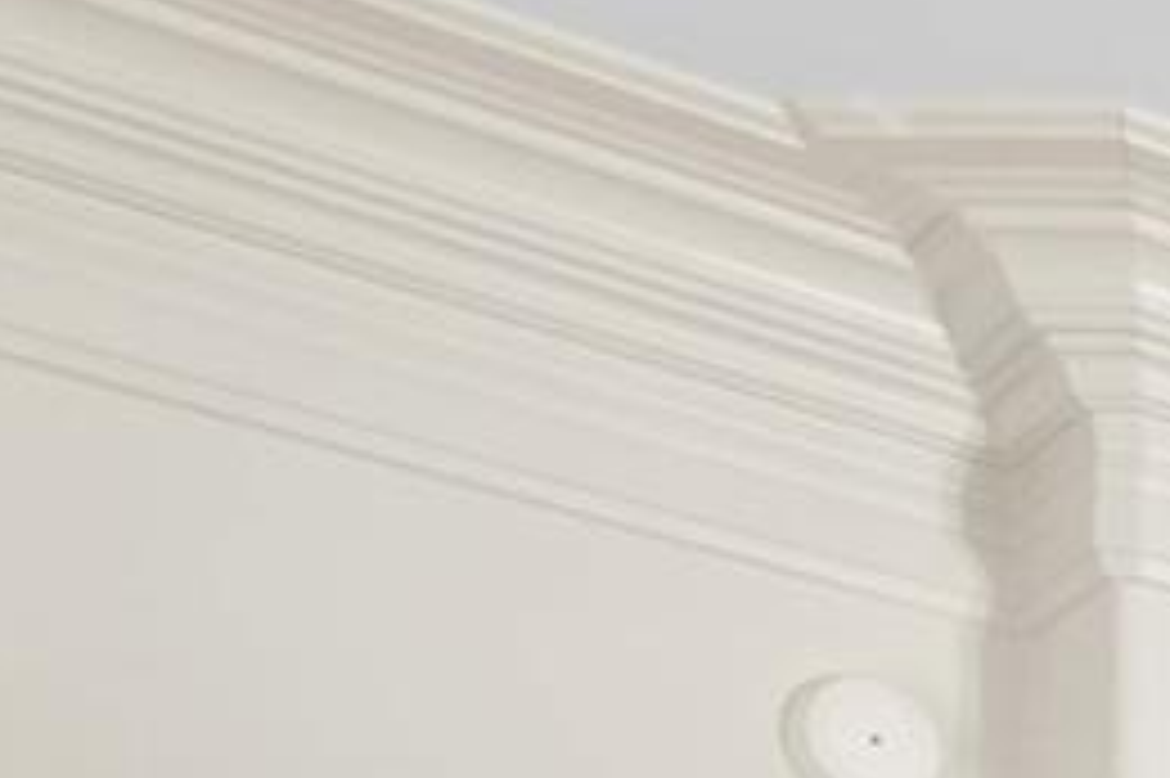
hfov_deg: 11.2
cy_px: 2422
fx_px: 4092
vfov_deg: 8.7
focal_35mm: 126
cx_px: 3362
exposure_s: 1.3
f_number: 8
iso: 100
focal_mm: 16
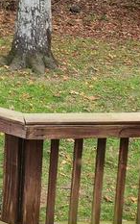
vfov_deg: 18.1
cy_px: -73
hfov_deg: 9.2
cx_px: -308
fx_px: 652
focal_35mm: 107
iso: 50
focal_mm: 5.4
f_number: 1.8
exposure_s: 1/180
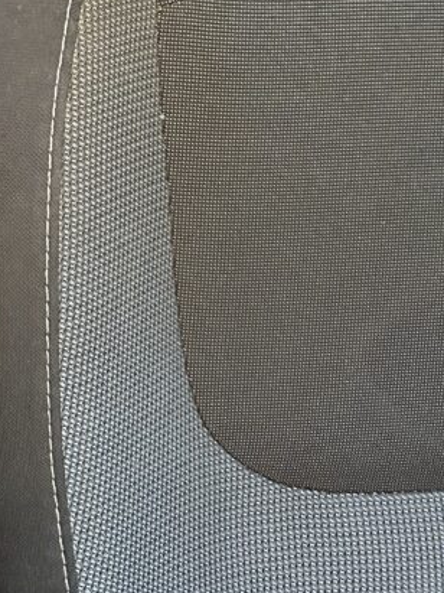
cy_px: -131
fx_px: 1061
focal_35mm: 62
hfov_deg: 21.5
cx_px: -125
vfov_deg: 27.3
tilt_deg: -76.7
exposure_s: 1/30
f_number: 1.78
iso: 1250
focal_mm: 6.86
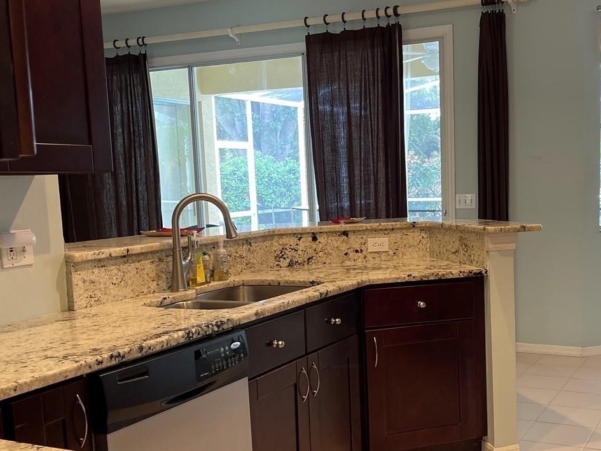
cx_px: 389
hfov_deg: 42.5
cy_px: 268
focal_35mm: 44
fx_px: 764
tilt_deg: -6.5
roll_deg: +2.7
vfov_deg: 32.8
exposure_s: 1/60
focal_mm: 5.1
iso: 160
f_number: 1.6
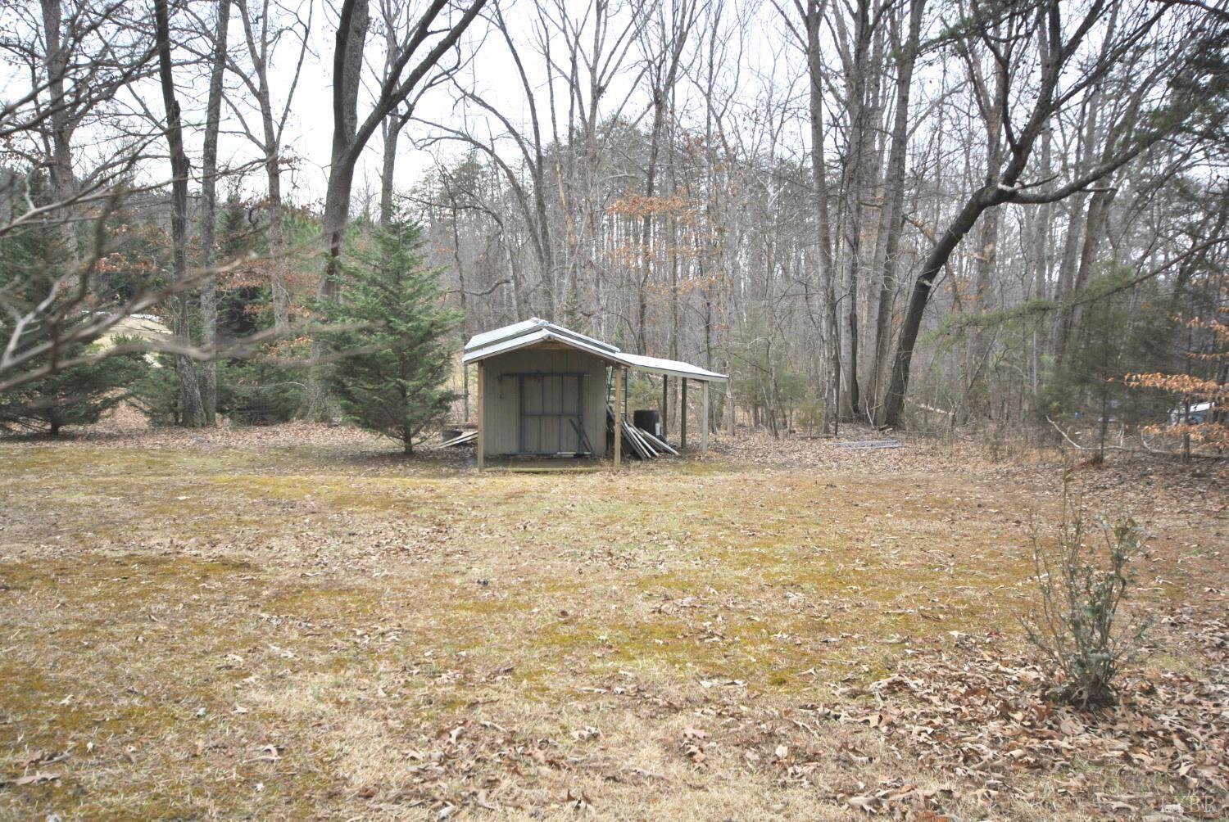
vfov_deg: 43.7
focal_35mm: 30
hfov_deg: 61.9
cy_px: 411
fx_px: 1025
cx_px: 614
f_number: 5.6
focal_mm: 20
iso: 140
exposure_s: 1/125
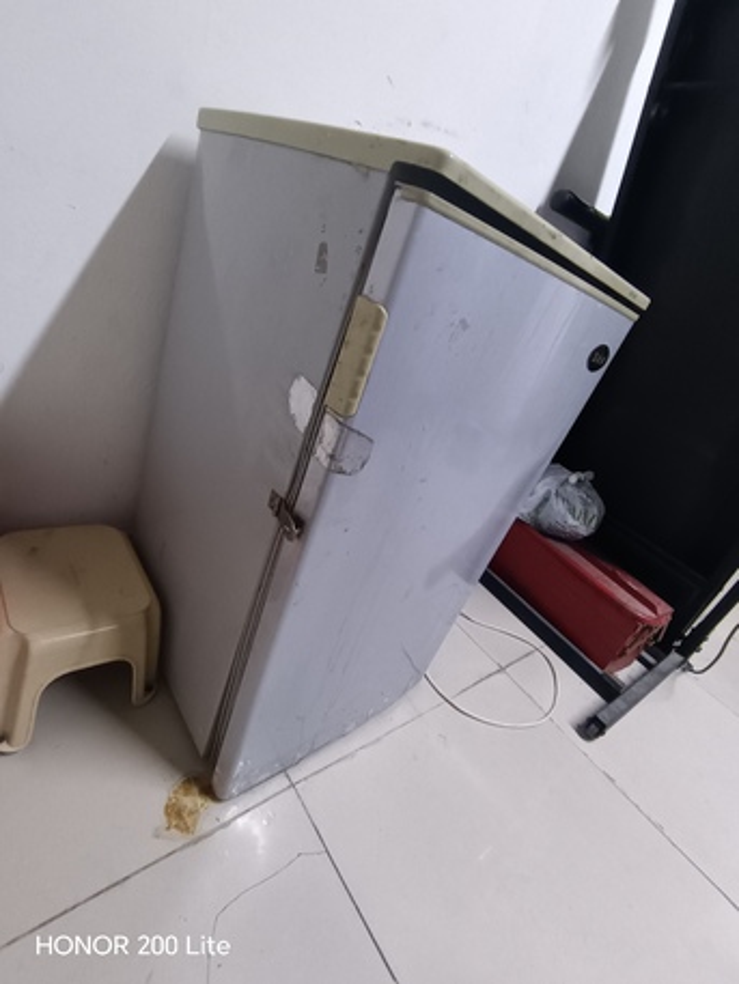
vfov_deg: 91.0
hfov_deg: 74.8
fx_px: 484
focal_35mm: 17
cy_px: 492
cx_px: 370
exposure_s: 1/25
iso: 748
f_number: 2.2
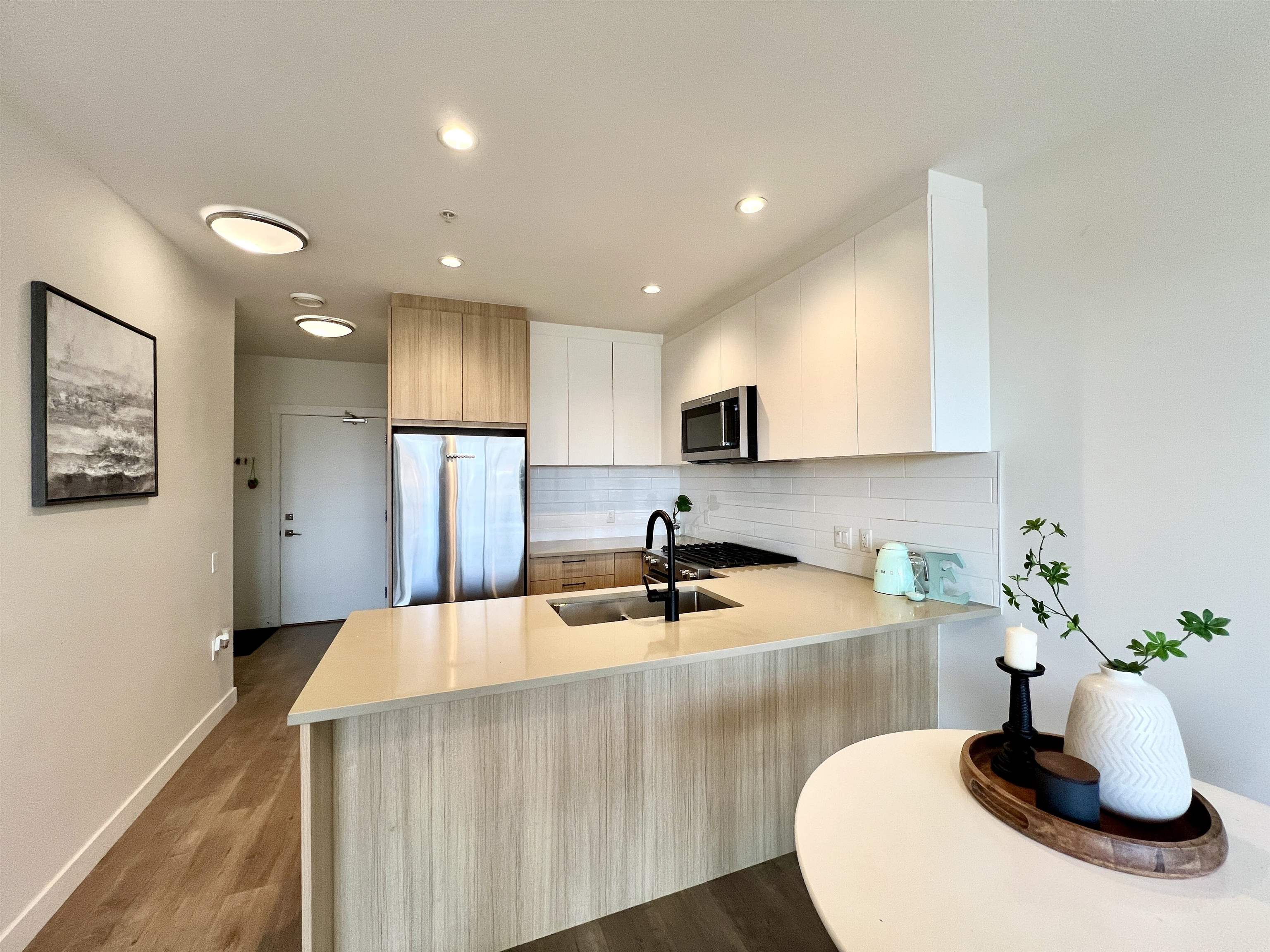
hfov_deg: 106.2
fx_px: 477
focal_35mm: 13
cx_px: 635
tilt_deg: -0.2
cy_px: 476
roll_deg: +0.5
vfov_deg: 89.9
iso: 125
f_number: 1.8
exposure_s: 1/120
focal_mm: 1.57
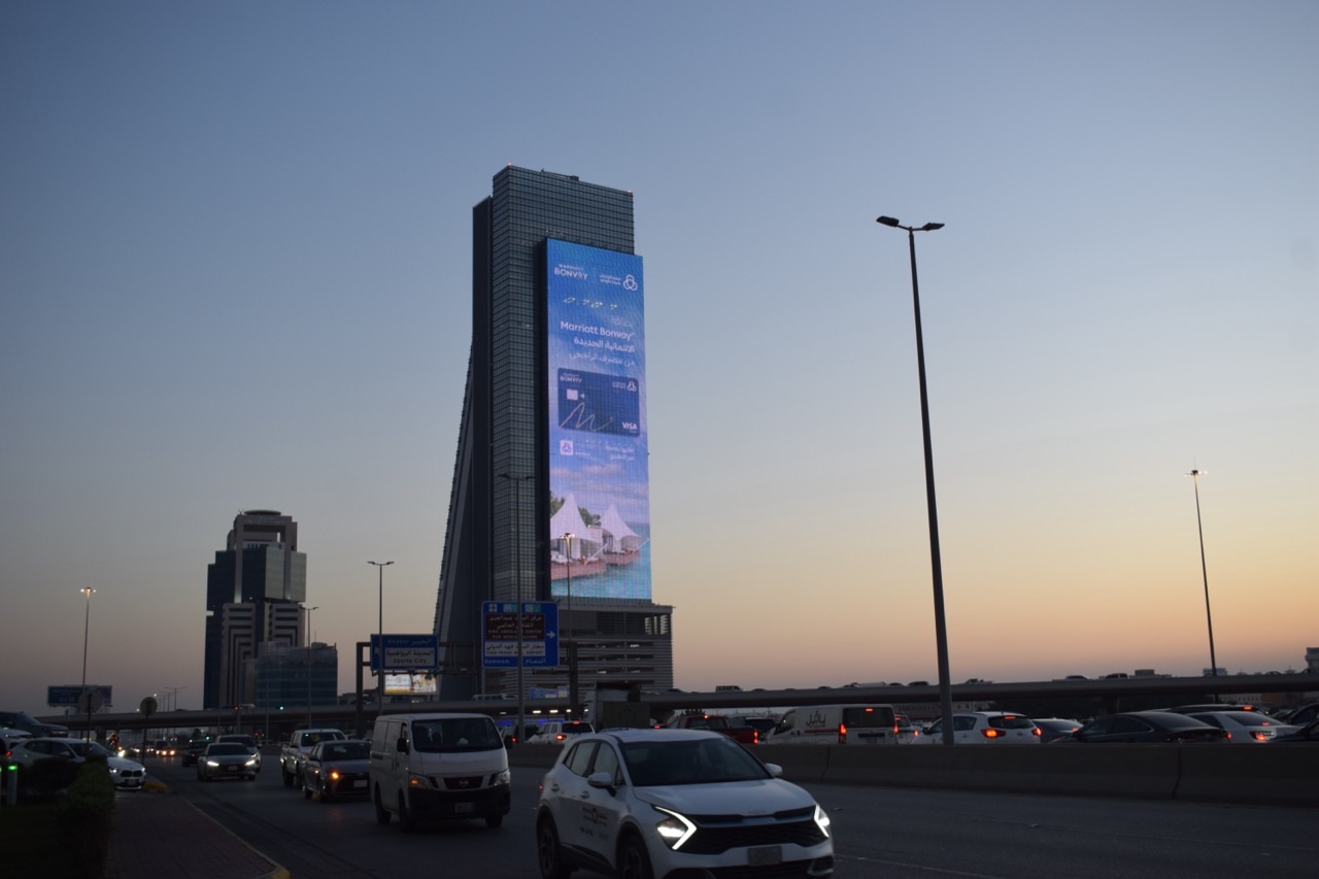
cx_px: 660
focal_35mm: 38
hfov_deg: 51.3
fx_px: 1374
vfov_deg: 35.5
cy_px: 440
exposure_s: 1/125
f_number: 5.6
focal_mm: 25
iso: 400
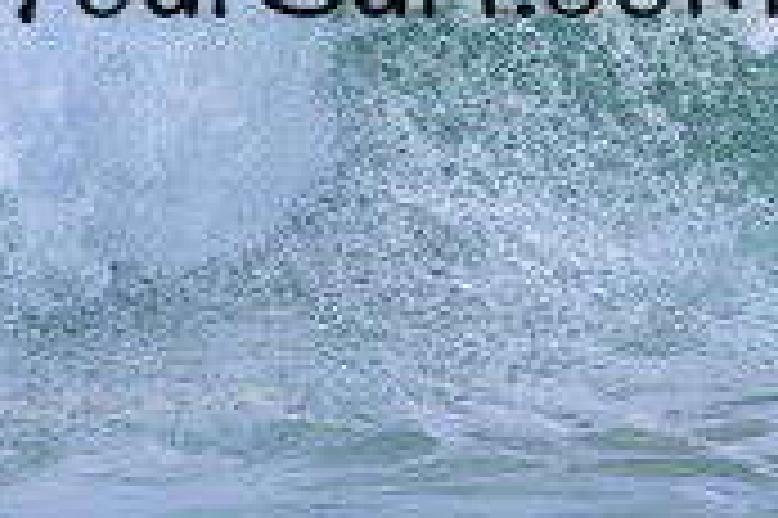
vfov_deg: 0.5
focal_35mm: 3020
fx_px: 65202
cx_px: 463
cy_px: -88
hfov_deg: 0.7
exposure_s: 1/2500
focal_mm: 900
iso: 900
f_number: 11
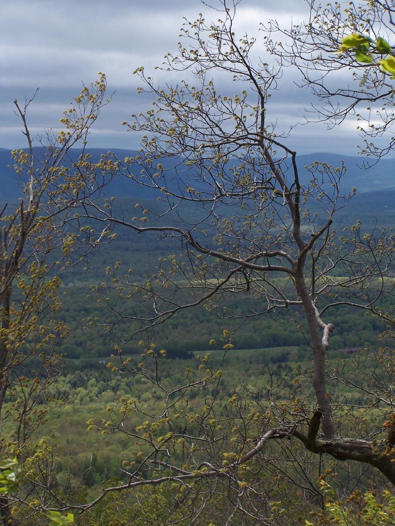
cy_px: 263
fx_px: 1597
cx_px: 198
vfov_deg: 18.7
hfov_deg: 14.1
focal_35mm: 105
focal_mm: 17.5
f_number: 4.5
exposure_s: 1/640
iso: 80
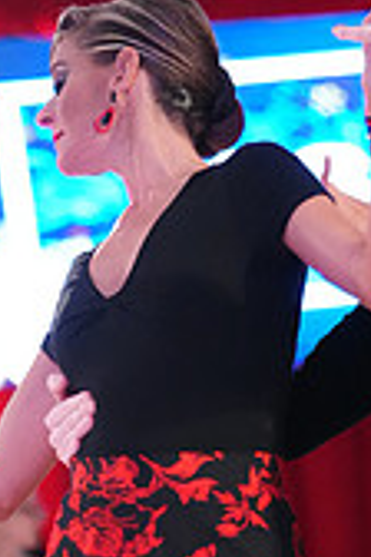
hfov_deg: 4.0
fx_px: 5348
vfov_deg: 5.9
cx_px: 277
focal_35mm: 346
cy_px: 716
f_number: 2.8
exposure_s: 1/400
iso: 5000
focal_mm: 100
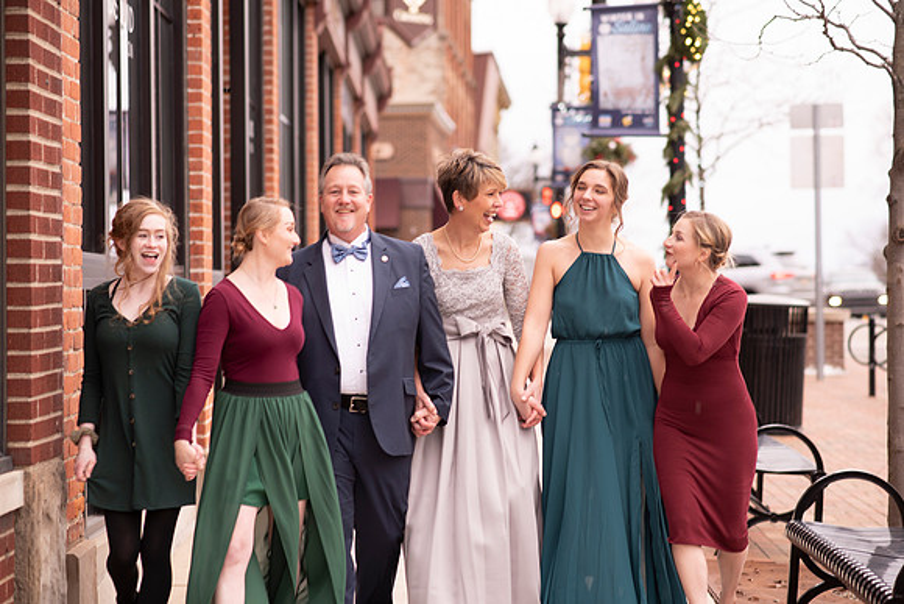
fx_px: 2135
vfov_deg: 16.1
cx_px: 452
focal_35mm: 85
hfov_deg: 23.9
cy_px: 302
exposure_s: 1/100
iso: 100
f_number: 2.5
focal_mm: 85
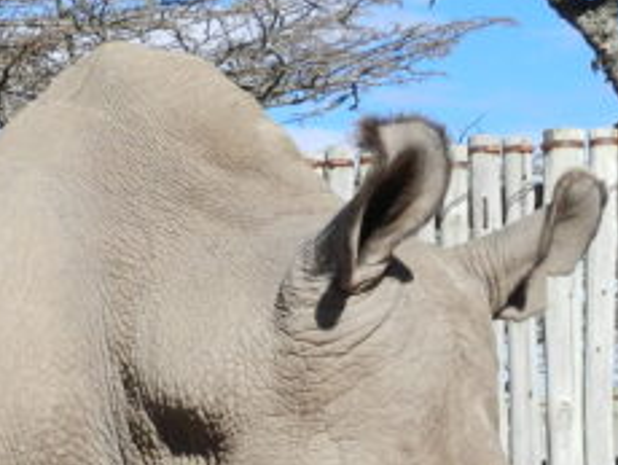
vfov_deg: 11.5
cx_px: 148
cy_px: 497
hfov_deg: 15.4
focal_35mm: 127
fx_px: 2270
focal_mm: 6.7
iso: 160
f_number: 4.5
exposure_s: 1/800
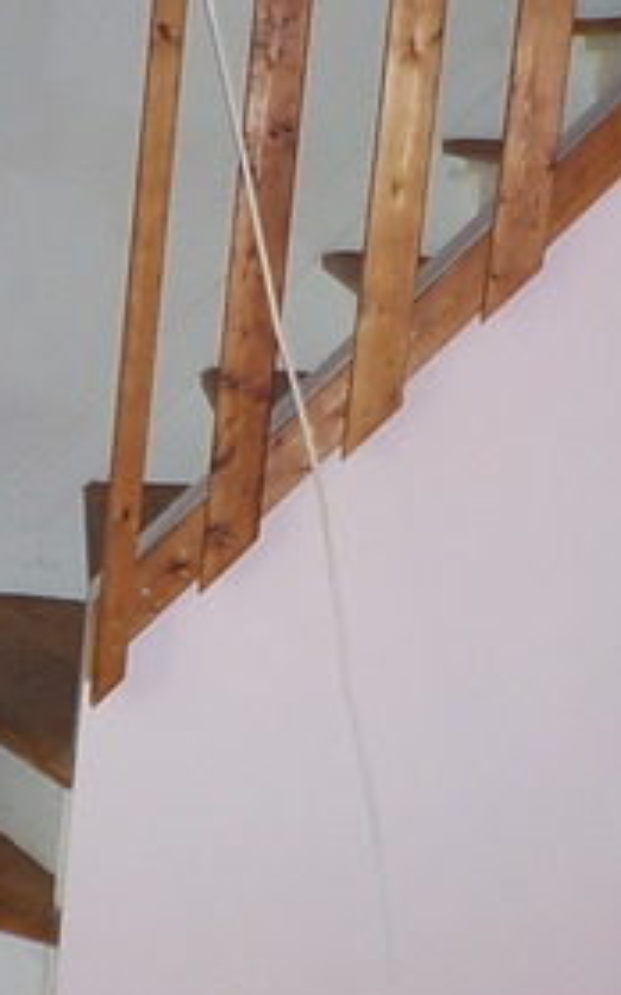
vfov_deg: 28.2
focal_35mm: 73
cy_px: 417
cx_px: 243
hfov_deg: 17.8
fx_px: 1980
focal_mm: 4.1
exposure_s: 1/30
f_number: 3.3
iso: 200
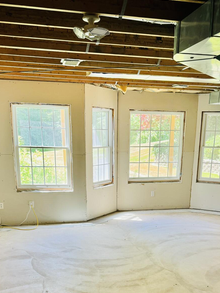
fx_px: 347
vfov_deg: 43.6
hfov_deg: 35.1
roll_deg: -1.1
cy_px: 234
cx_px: 125
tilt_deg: -17.1
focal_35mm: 41
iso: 160
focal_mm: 6.76
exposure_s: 1/120
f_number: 1.78
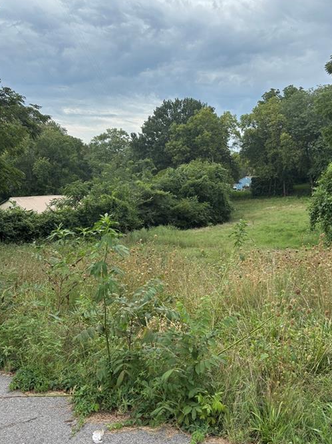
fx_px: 384
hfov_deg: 46.7
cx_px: 176
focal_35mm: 30
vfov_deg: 59.9
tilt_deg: -3.7
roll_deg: +0.2
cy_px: 199
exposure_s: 1/1783
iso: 50
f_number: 1.6
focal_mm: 5.96
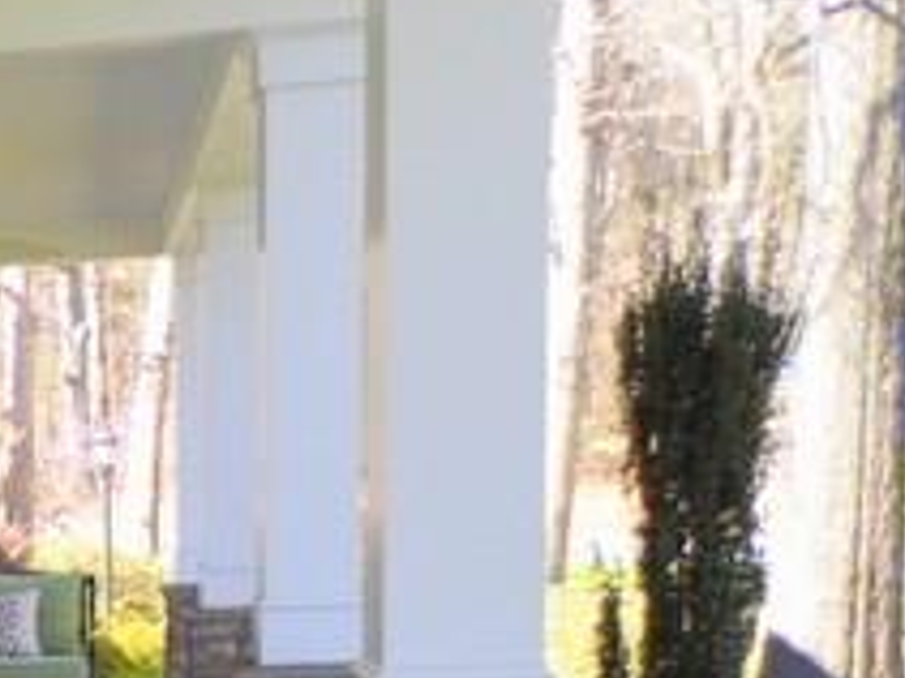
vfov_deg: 18.5
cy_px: 768
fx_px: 1986
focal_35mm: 76
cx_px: -455
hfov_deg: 21.5
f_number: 3.1
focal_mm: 4.46
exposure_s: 1/152
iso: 100
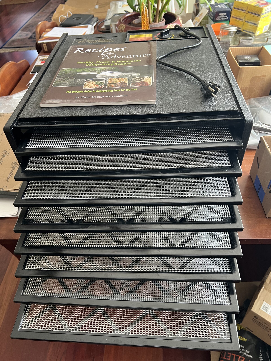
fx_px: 271
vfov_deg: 67.3
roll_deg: +6.2
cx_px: 136
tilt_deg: -44.9
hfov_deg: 53.1
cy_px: 180
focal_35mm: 26
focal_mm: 5.7
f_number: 1.5
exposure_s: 1/60
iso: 200
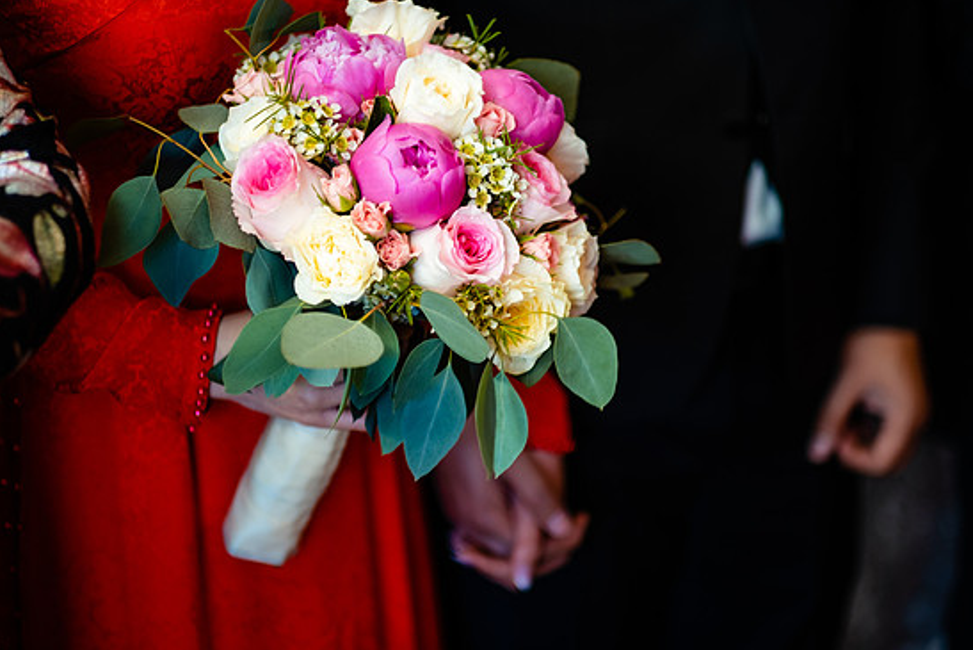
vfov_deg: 15.4
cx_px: 498
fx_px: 2406
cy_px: 311
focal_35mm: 89
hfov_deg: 22.9
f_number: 1.2
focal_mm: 56
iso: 250
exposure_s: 1/160
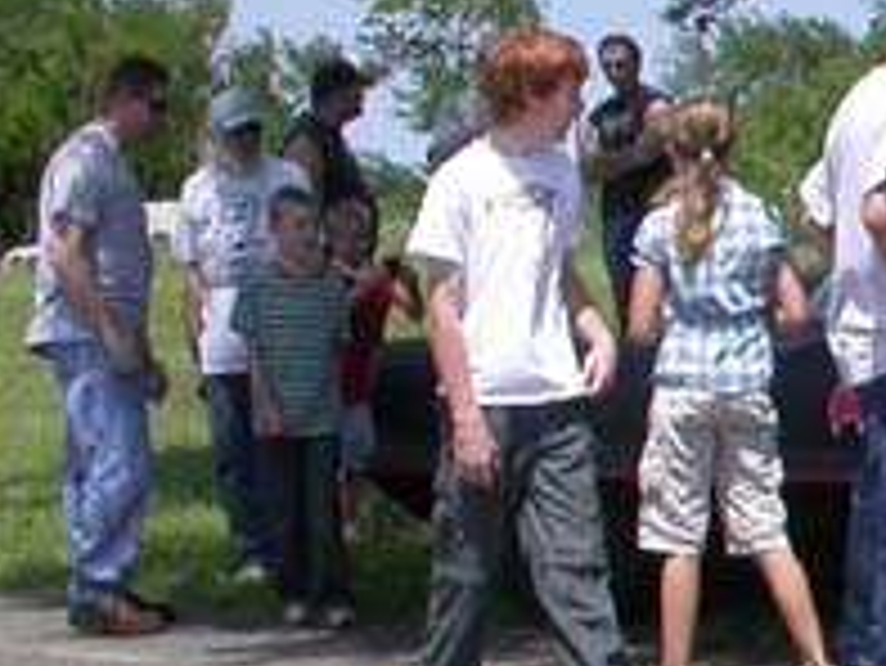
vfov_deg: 9.6
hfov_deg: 12.1
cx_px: 1435
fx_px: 3944
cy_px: 356
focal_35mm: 154
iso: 100
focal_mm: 7.85
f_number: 6.7
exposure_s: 1/382
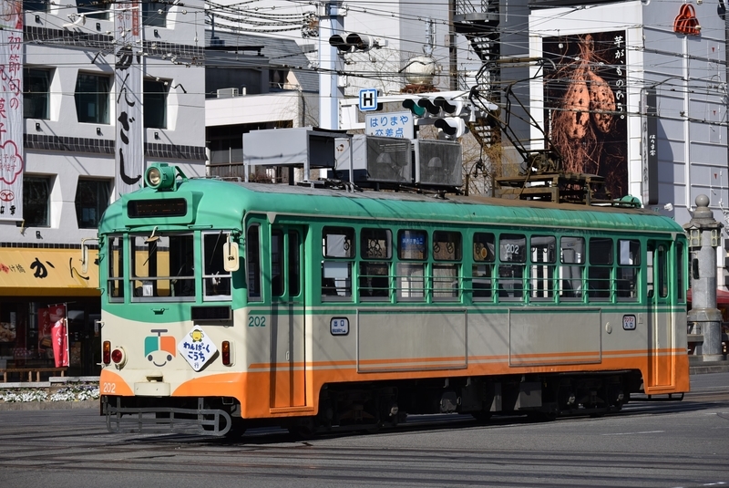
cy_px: 244
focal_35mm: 123
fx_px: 2493
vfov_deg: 11.2
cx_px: 364
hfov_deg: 16.6
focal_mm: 82
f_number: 5.6
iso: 100
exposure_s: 1/1250
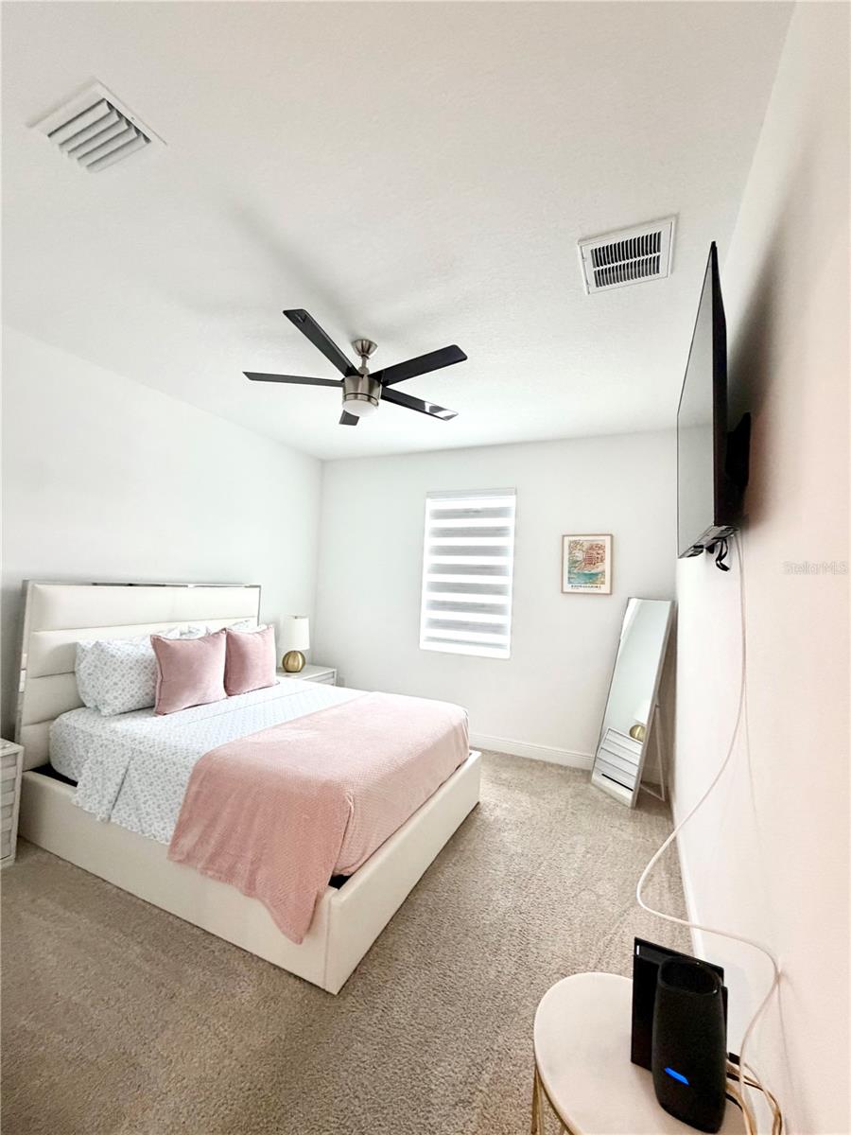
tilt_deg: +3.7
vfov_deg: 102.1
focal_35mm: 14
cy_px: 568
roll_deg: -2.9
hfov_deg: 85.7
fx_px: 459
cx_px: 426
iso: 400
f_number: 2.2
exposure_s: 1/60
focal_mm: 2.22
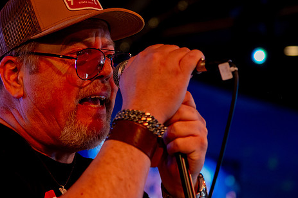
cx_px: 122
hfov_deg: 11.9
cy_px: 71
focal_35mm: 173
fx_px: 1431
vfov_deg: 7.9
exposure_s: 1/40
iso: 6400
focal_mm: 120
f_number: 4
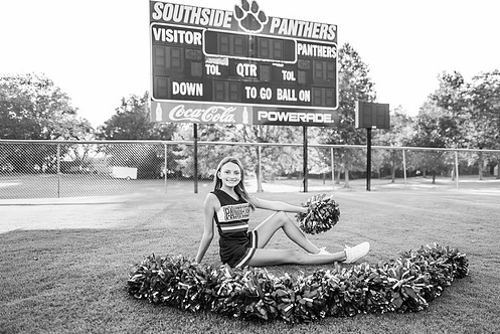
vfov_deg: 46.4
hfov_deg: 65.1
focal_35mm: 28
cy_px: 178
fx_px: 389
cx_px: 287
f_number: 2
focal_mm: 24
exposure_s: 1/500
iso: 125
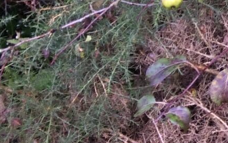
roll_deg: +5.8
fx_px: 895
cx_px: 514
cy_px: -227
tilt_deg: -6.4
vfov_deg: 8.2
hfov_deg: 12.1
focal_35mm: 144
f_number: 2.2
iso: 64
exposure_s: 1/100
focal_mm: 4.15
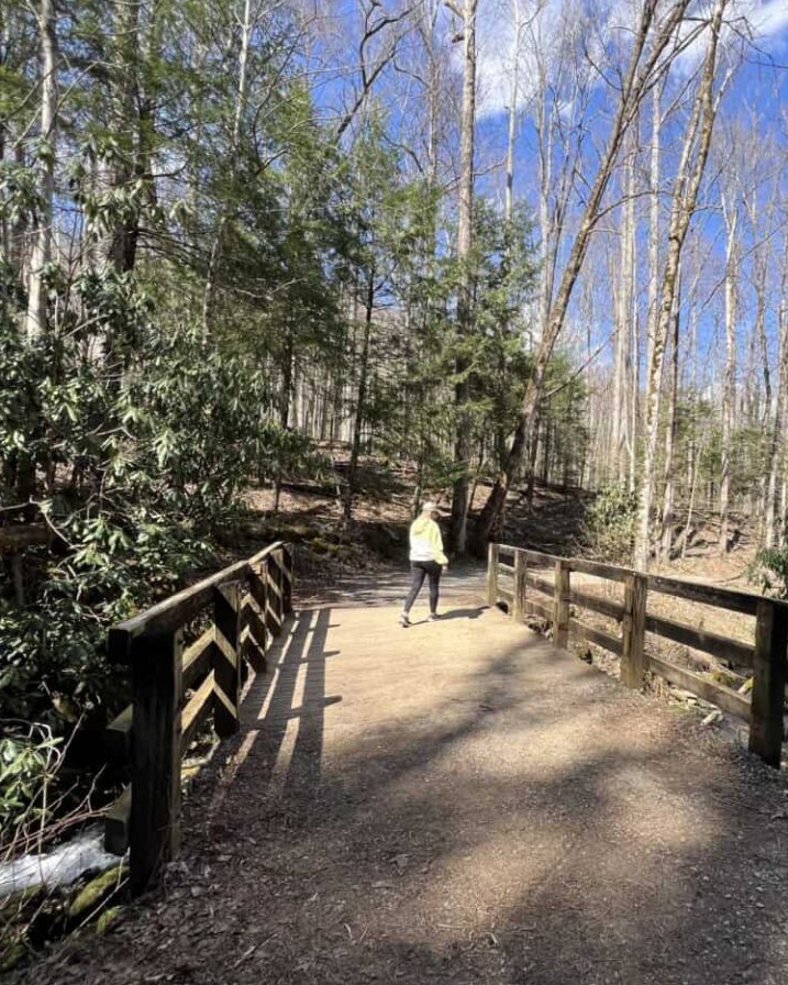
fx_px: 496
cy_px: 491
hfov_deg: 74.5
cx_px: 529
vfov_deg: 89.6
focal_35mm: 17
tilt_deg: +1.0
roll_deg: -1.3
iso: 32
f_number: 1.8
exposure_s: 1/570
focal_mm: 1.57
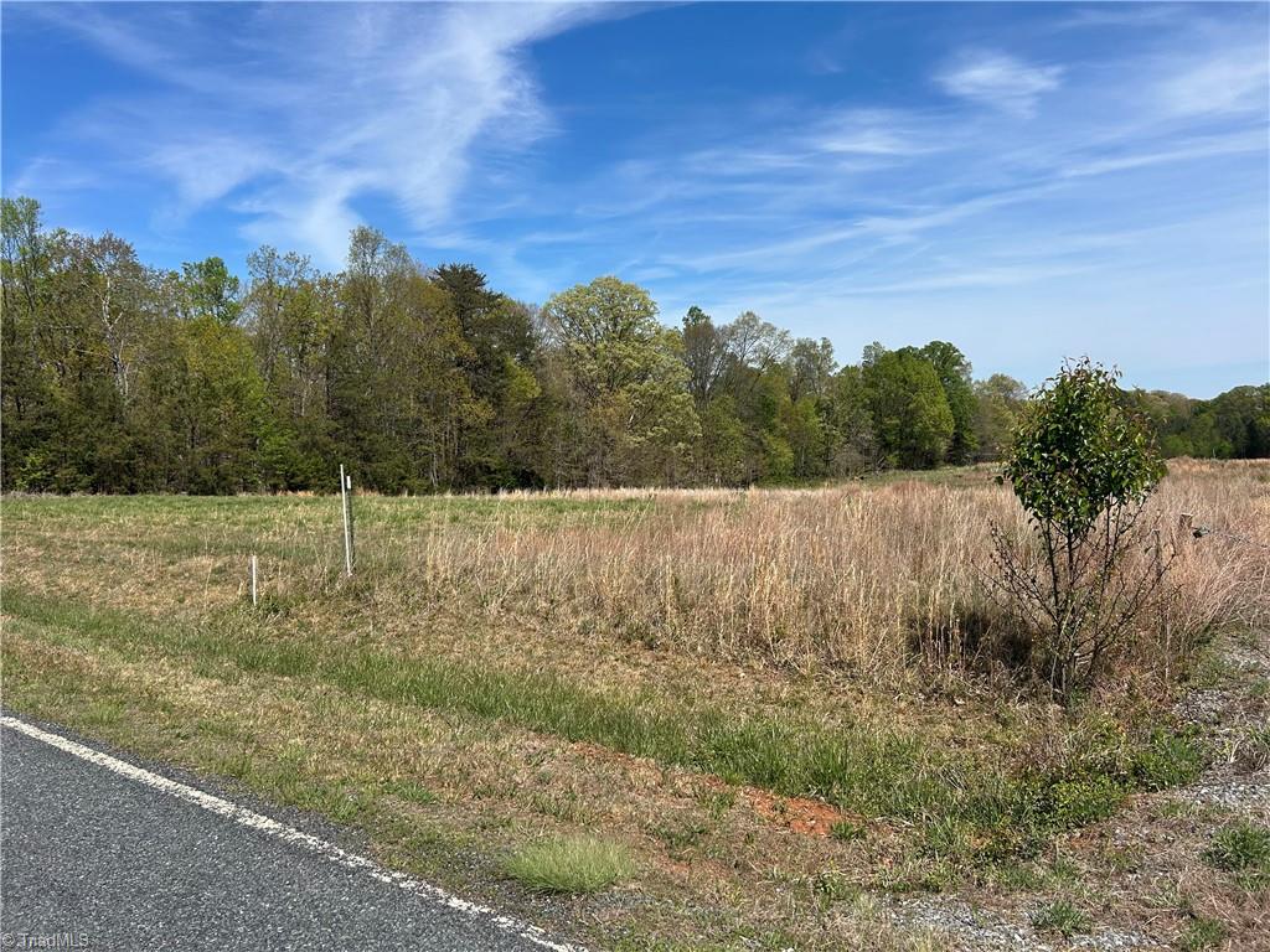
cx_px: 635
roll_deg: +1.2
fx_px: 954
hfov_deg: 67.3
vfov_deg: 53.1
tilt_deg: -2.6
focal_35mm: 26
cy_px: 476
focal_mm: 5.7
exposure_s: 1/4831
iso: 50
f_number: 1.5
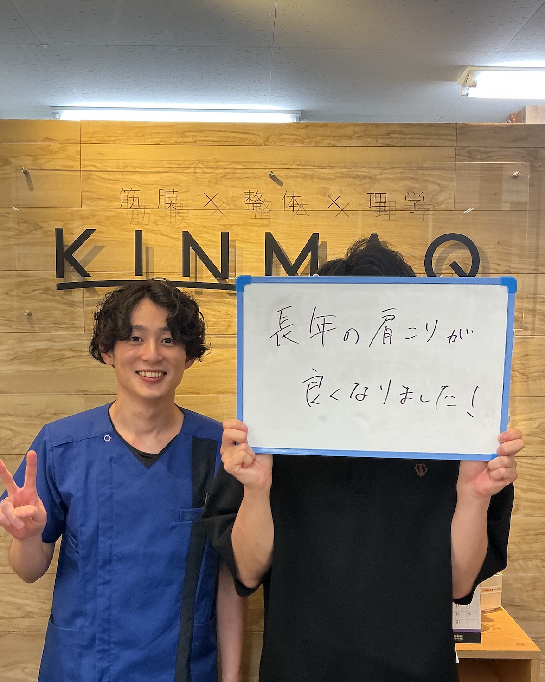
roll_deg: -0.6
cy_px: 389
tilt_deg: -4.6
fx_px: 746
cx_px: 256
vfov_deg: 48.9
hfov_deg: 40.1
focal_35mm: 37
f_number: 1.8
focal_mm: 3
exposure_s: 1/50
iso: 64
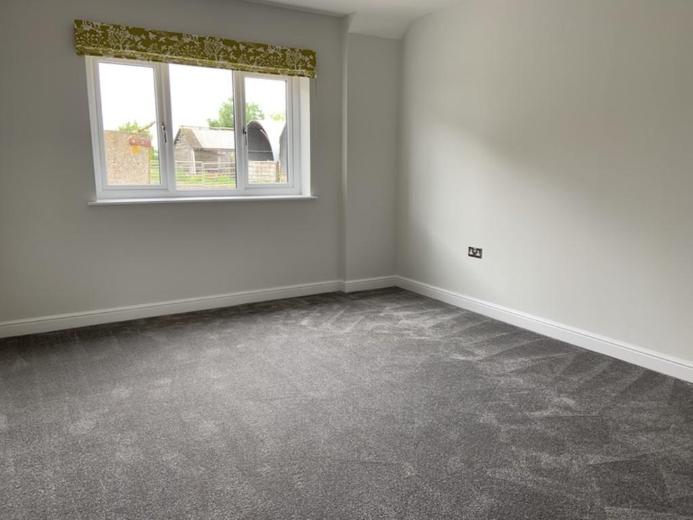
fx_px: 521
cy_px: 260
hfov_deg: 67.3
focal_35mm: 26
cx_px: 346
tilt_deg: -9.4
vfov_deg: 53.1
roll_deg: +0.4
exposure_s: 1/121
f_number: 1.8
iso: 50
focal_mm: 4.25
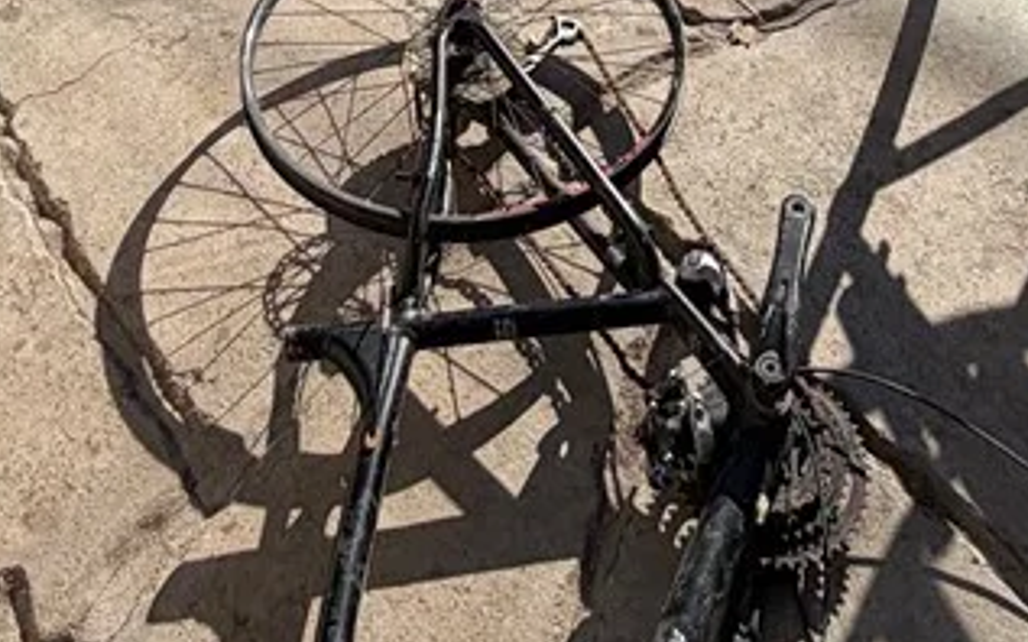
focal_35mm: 48
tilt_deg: -17.4
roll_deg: +6.3
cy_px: -545
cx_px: 486
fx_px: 1345
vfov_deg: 19.4
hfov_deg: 41.8
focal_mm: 2.22
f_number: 2.2
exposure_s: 1/942
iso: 20
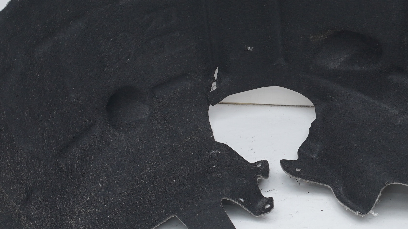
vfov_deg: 7.0
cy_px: 108
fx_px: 1871
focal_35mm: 173
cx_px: 342
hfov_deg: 12.4
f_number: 6.3
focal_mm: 70
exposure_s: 1/125
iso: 640
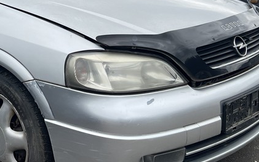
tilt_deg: -11.8
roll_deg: +0.9
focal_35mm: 67
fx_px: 473
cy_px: 15
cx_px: 49
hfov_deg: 29.9
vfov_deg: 19.1
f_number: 1.5
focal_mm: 5.7
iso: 50
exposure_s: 1/1934
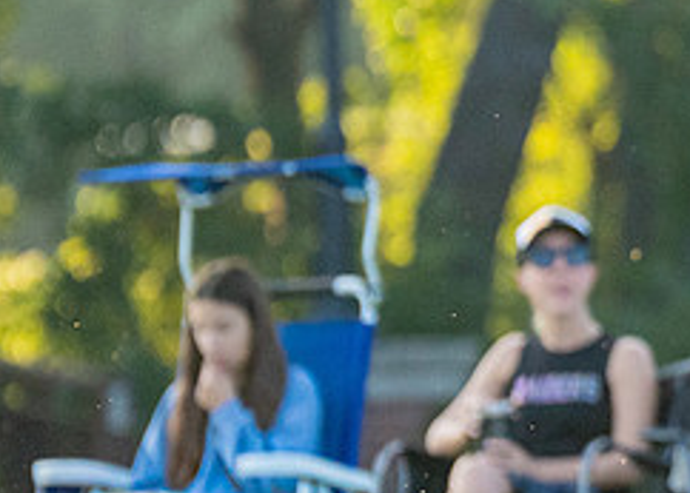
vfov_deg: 1.3
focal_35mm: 1119
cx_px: 1068
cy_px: 299
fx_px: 21935
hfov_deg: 1.8
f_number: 2.8
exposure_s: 1/2500
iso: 500
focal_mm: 200
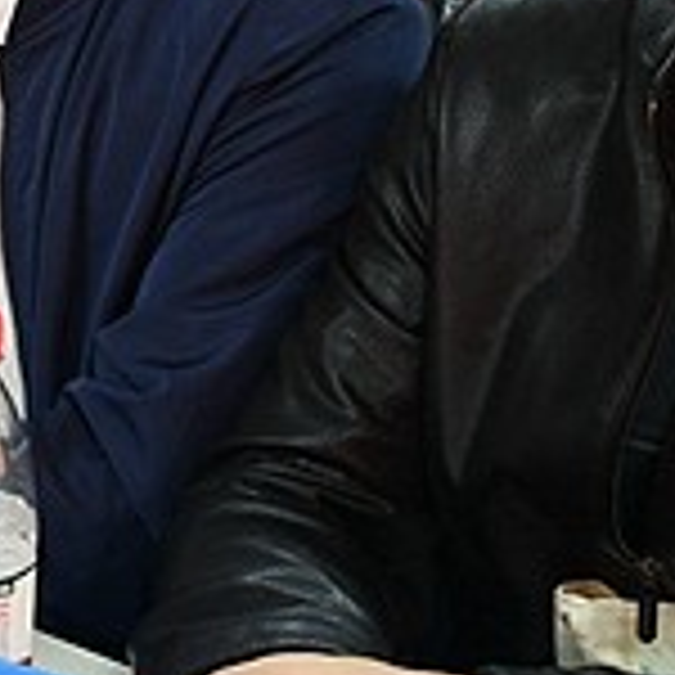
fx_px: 3199
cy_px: -16
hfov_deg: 11.9
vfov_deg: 11.9
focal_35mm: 145
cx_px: -9
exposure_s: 1/30
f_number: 3.5
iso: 1000
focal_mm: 32
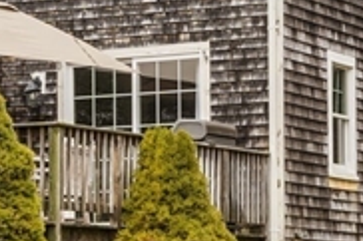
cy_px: 168
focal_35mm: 203
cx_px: 185
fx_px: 2045
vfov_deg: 6.8
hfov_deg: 10.1
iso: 320
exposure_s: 1/40
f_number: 13
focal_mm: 36
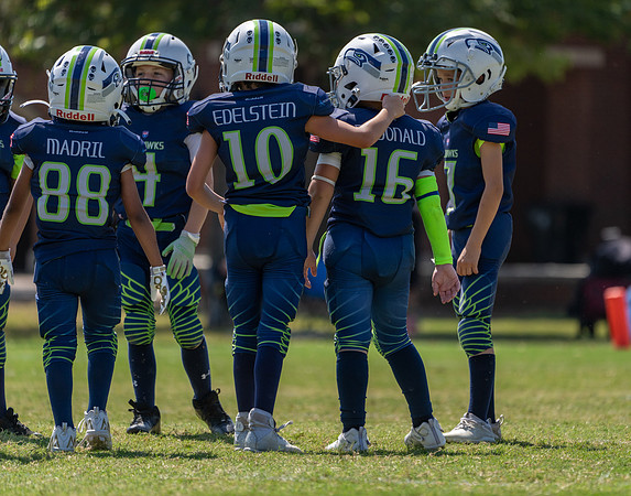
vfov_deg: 3.4
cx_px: 372
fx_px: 8257
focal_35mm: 445
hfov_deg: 4.4
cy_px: 248
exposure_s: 1/1250
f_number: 5.6
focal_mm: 400
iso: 320
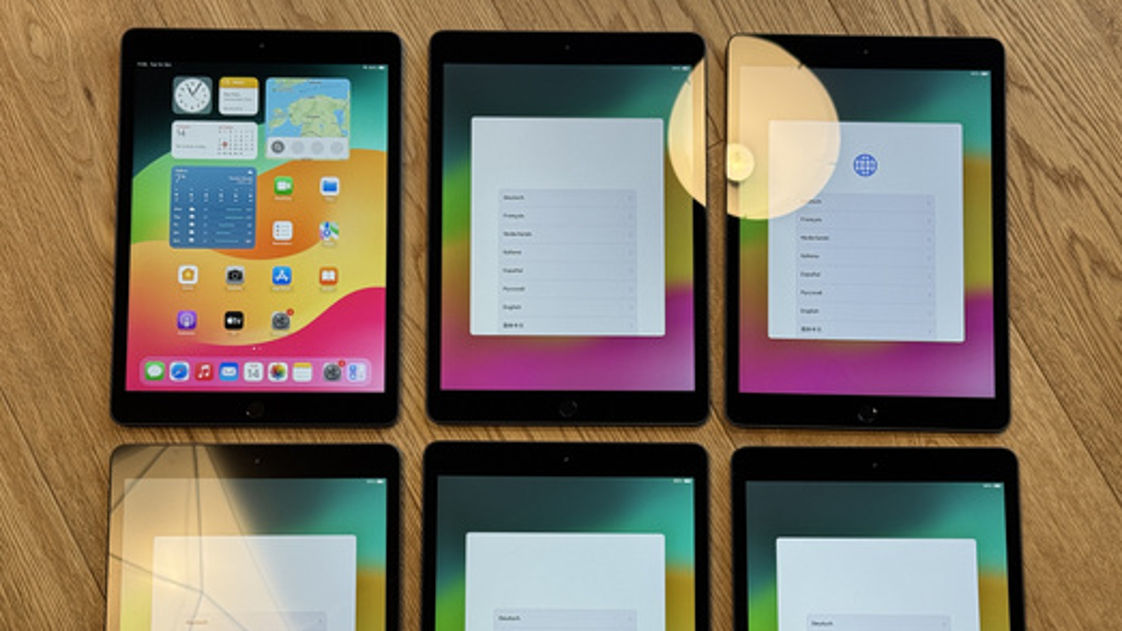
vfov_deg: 19.9
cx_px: 553
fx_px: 1785
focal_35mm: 60
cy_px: 453
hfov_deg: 34.9
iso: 64
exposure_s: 1/50
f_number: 1.78
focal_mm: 6.76
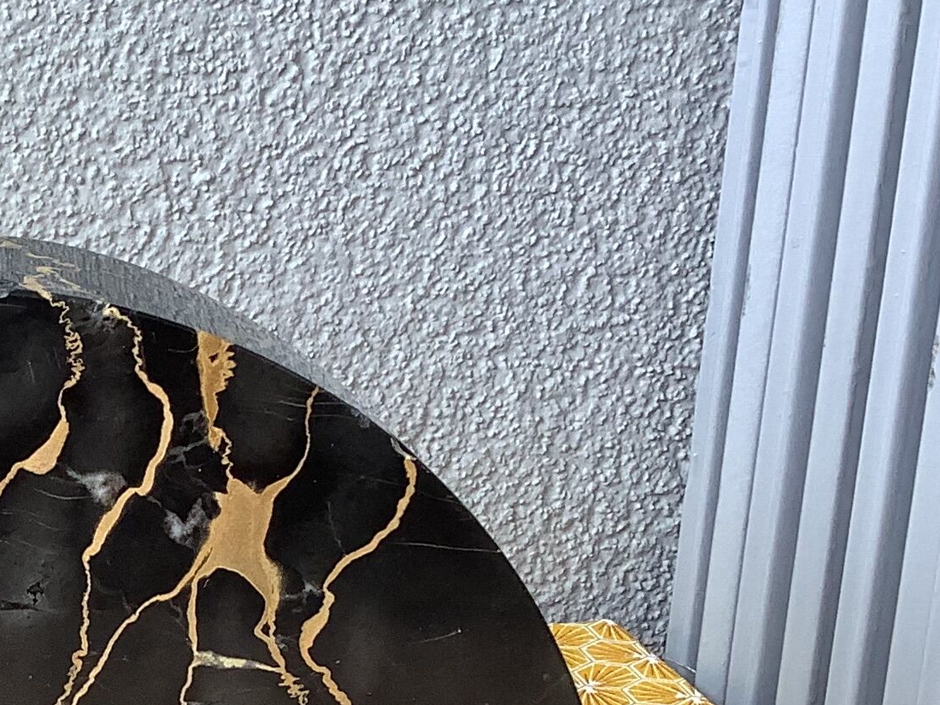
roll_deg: -0.6
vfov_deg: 15.9
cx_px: -304
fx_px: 2498
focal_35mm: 92
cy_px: 640
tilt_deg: -17.6
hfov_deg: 19.5
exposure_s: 1/100
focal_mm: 3.3
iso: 40
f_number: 2.4
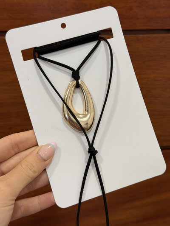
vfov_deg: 39.6
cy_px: 113
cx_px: 85
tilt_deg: -10.3
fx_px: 314
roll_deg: +1.9
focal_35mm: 48
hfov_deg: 30.3
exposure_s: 1/50
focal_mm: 6.76
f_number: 1.78
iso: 50
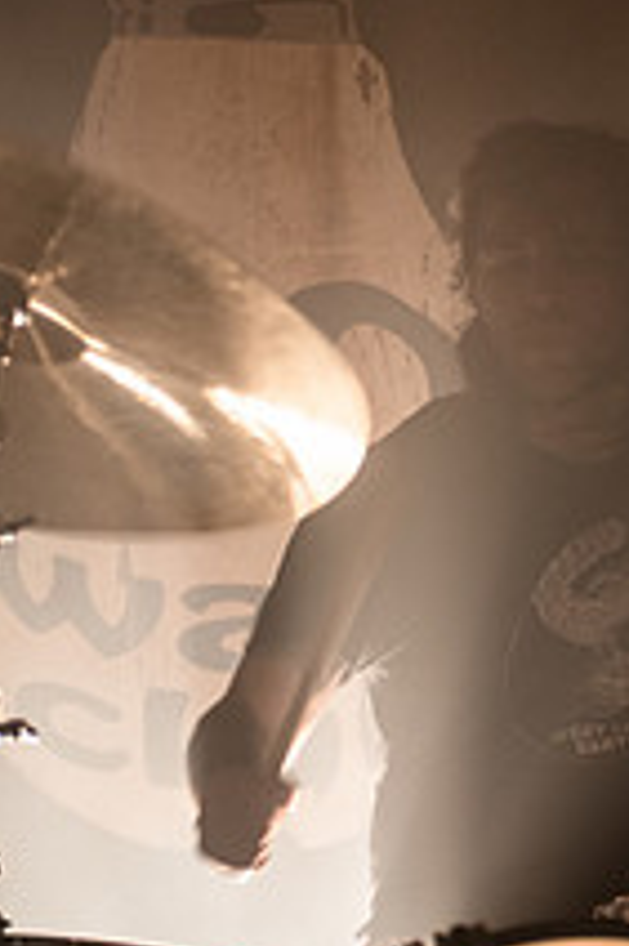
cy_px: 406
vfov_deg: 12.1
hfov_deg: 8.0
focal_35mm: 170
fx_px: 4462
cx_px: 558
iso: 1250
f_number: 2.8
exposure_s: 1/80
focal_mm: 80
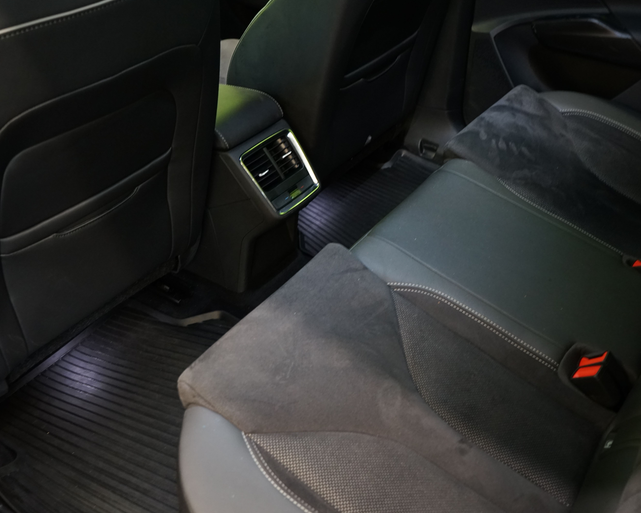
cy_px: 256
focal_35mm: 35
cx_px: 363
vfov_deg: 42.2
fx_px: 664
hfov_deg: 51.4
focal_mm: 31
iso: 2000
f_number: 5
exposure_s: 1/20
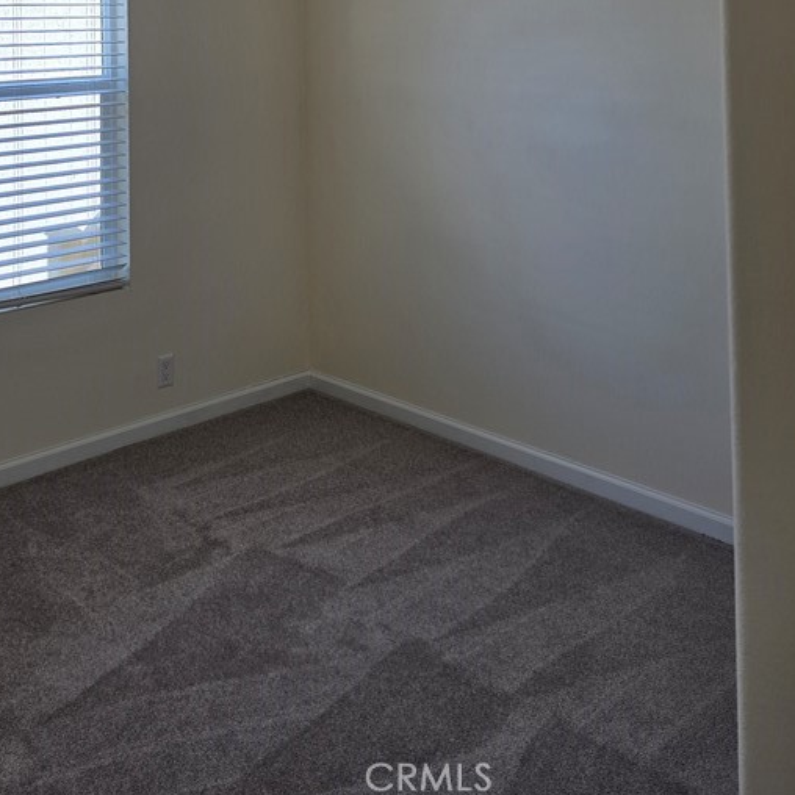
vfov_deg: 36.7
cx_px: 233
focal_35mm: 41
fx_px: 1065
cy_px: -2
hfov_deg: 40.2
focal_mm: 6.3
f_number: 1.7
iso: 16
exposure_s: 1/120
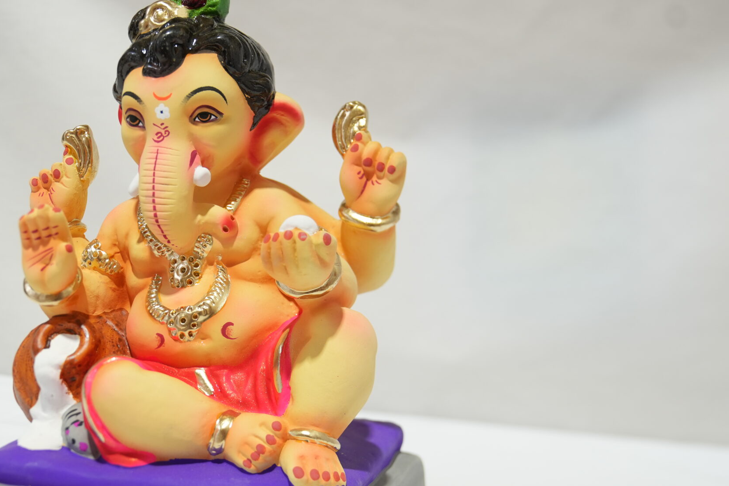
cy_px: 294
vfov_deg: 23.7
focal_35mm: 57
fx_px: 1154
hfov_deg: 34.5
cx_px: 206
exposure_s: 1/200
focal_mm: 37
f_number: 3.5
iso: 800
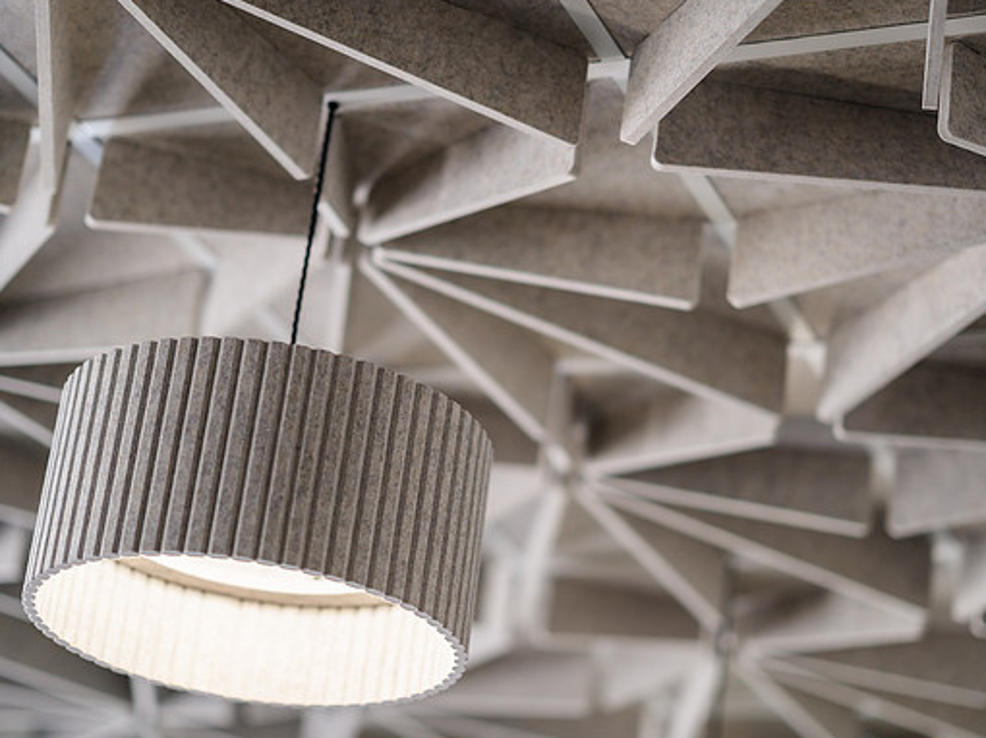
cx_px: 487
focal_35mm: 93
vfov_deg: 15.9
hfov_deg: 21.1
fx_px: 2648
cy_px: 368
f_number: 1.4
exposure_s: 1/400
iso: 400
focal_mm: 85
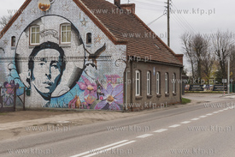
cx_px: 93
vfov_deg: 20.2
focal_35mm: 67
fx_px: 437
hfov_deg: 30.0
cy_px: 47
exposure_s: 1/1000
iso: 400
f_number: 4.5
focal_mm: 46
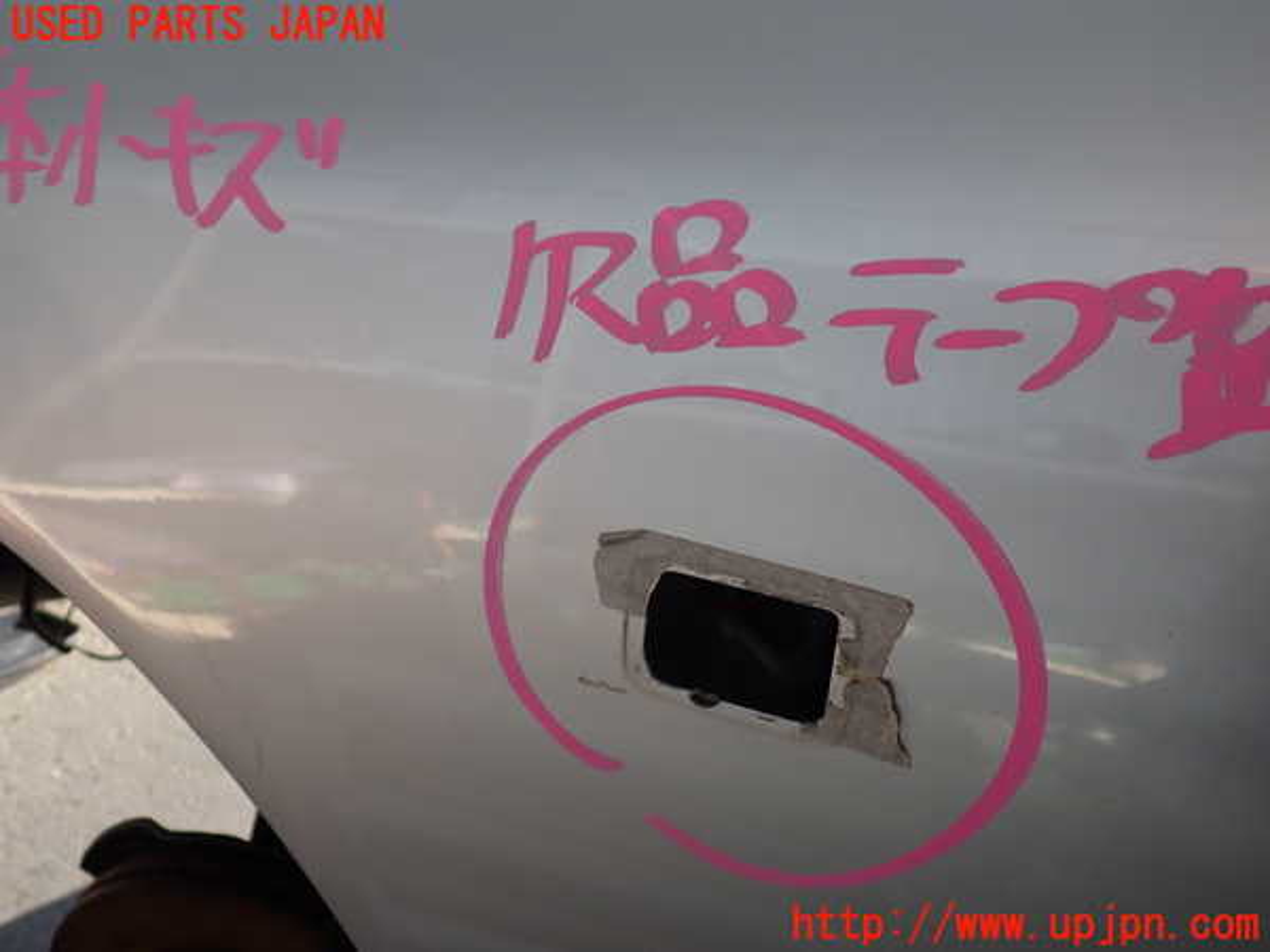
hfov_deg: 60.0
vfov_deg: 46.8
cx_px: 635
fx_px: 1101
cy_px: 476
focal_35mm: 30
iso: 100
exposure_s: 1/200
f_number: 2.3
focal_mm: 5.4
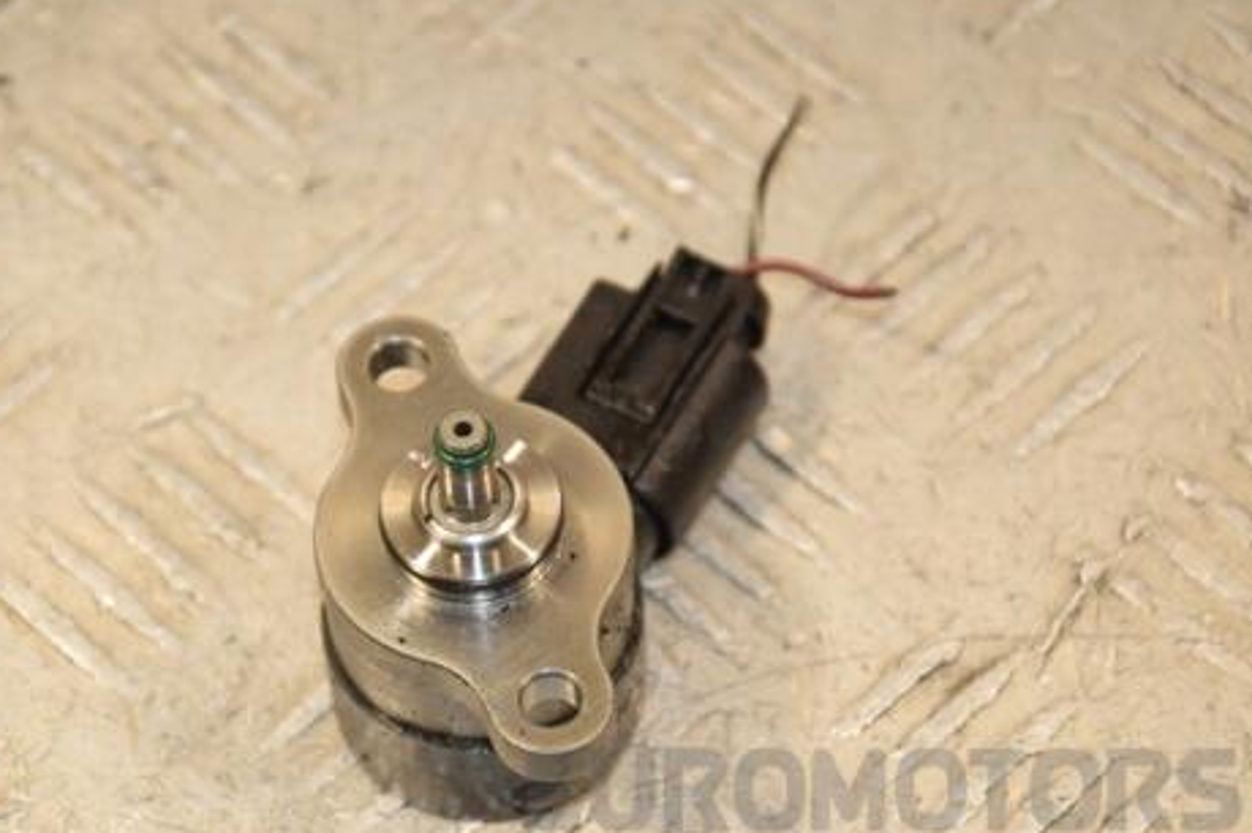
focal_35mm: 206
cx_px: 476
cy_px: 427
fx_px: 7147
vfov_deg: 6.7
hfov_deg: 10.0
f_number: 6.3
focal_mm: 105
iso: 800
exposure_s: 1/200
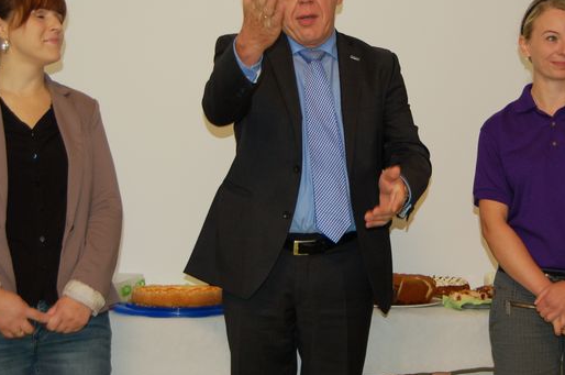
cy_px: 107
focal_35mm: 70
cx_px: 356
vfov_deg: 19.3
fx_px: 1097
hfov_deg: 28.8
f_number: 4.2
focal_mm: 30
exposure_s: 1/60
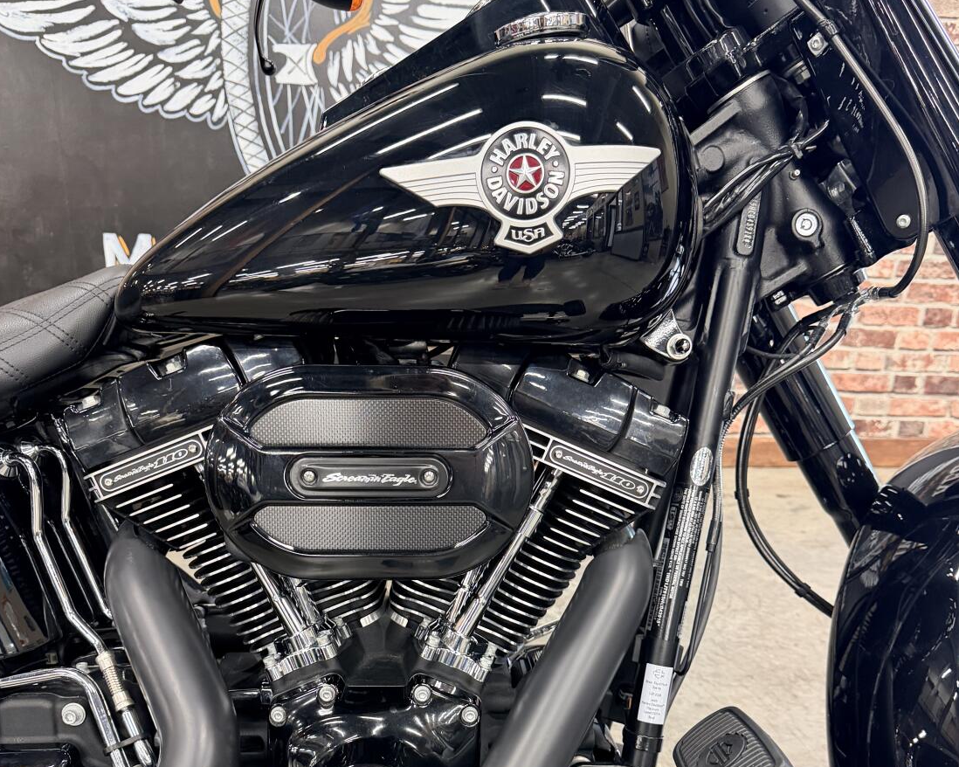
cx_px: 469
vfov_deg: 44.8
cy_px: 540
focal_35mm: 32
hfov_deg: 55.7
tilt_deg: -21.9
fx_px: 908
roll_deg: -1.9
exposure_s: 1/60
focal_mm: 6.76
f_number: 1.78
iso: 400
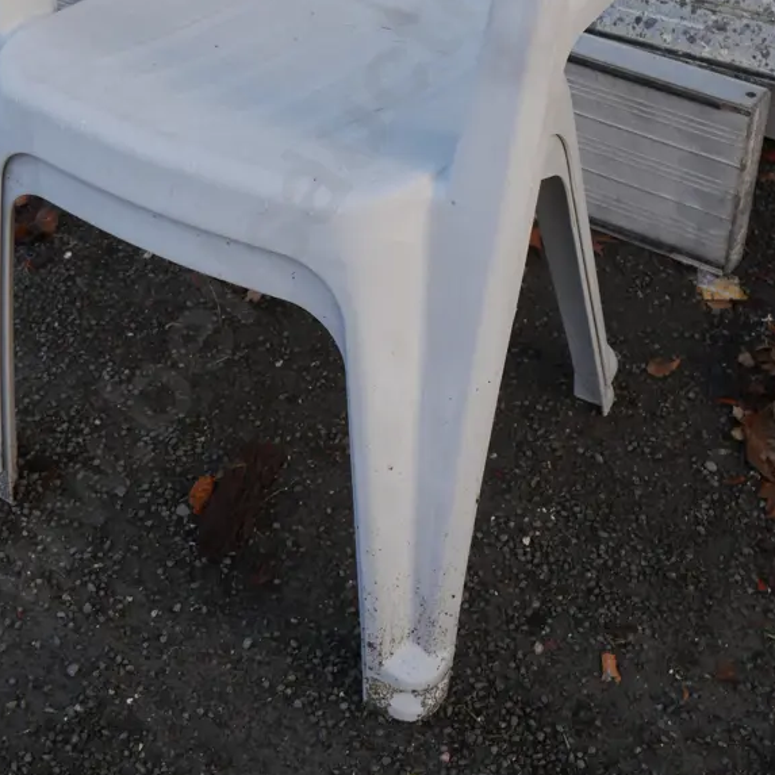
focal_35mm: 60
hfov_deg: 28.6
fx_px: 1520
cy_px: 124
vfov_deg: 27.9
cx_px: 361
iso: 200
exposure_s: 1/125
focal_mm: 19
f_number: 4.5
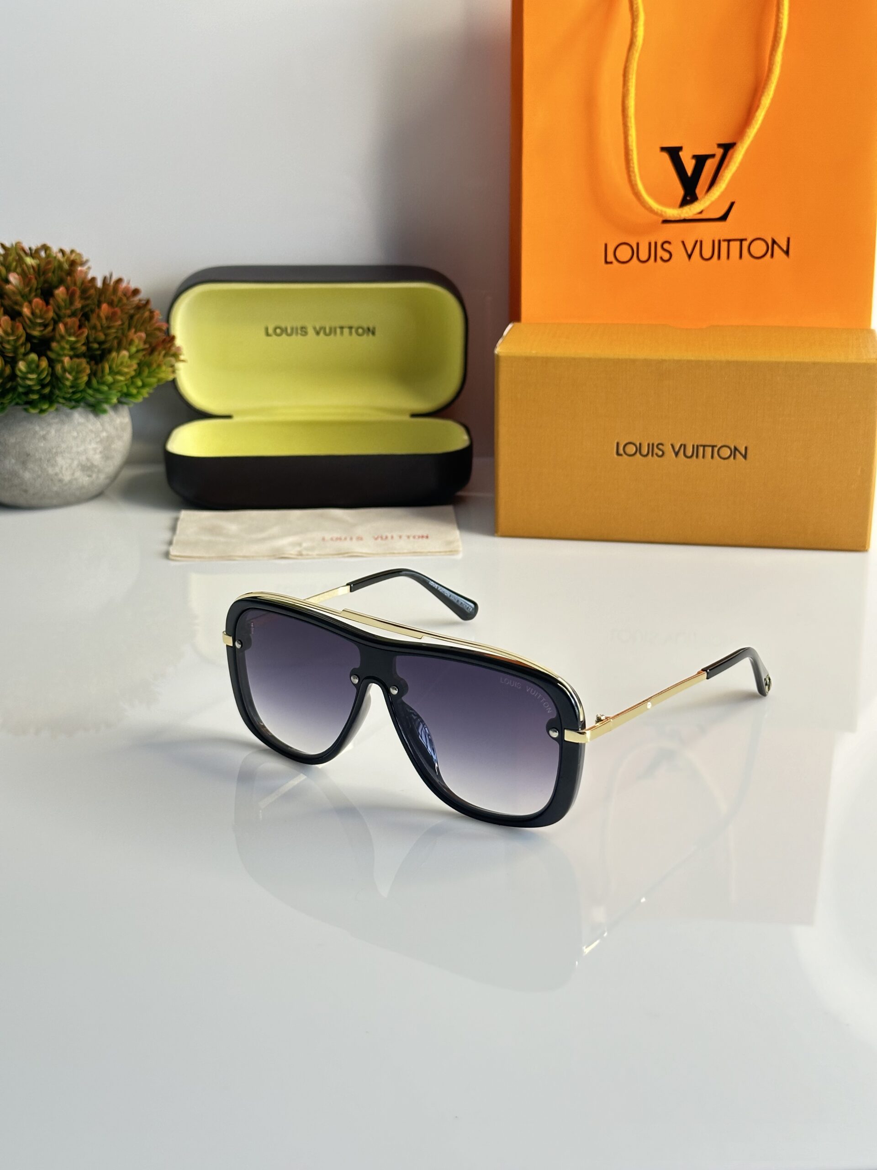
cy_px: 585
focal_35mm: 48
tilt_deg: -19.7
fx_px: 1621
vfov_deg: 39.7
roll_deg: +0.2
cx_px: 438
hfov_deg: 30.3
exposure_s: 1/50
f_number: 1.78
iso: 125
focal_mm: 6.86
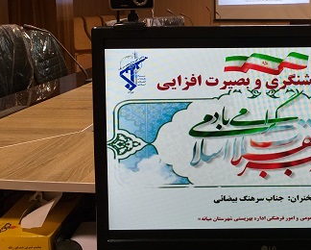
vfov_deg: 34.1
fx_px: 396
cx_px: 249
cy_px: 59
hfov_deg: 41.1
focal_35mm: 43
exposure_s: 1/100
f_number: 1.7
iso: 64
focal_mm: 3.93
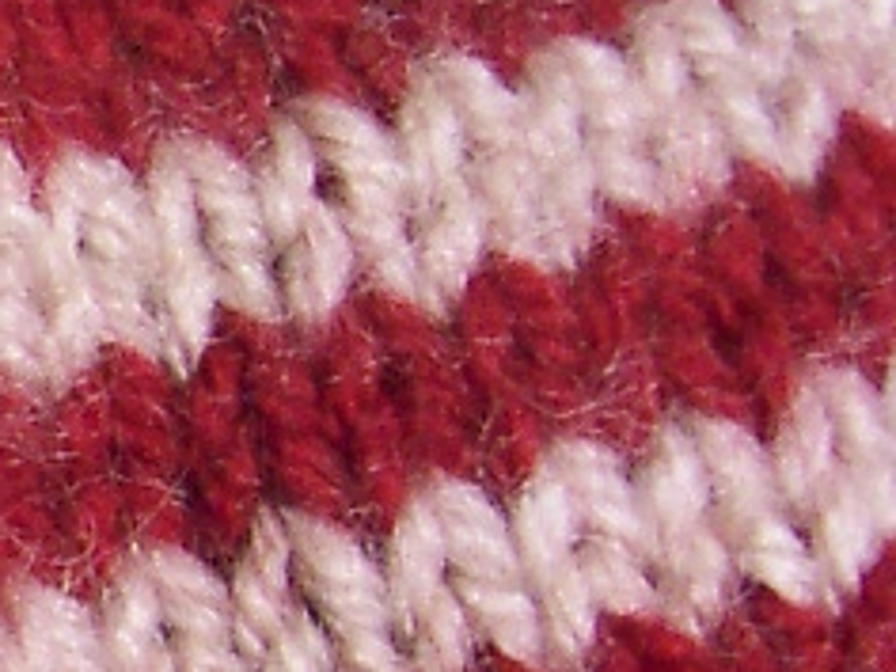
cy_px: 657
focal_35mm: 188
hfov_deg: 9.5
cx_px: -1200
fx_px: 4866
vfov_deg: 7.9
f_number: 2.8
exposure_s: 1/60
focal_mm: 5.6
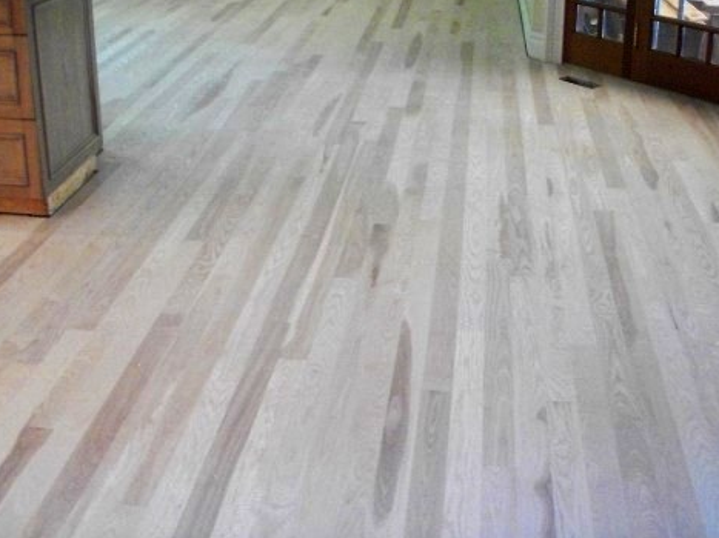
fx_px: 997
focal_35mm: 48
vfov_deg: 30.0
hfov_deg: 39.6
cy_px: 181
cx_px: 386
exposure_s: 1/25
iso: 800
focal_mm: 6.3
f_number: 3.1
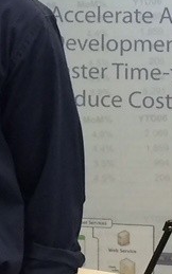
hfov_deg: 6.7
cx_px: -34
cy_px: 41
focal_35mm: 194
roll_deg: -0.5
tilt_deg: -7.3
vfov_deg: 10.8
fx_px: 1454
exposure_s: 1/30
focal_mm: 4.15
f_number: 2.2
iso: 100
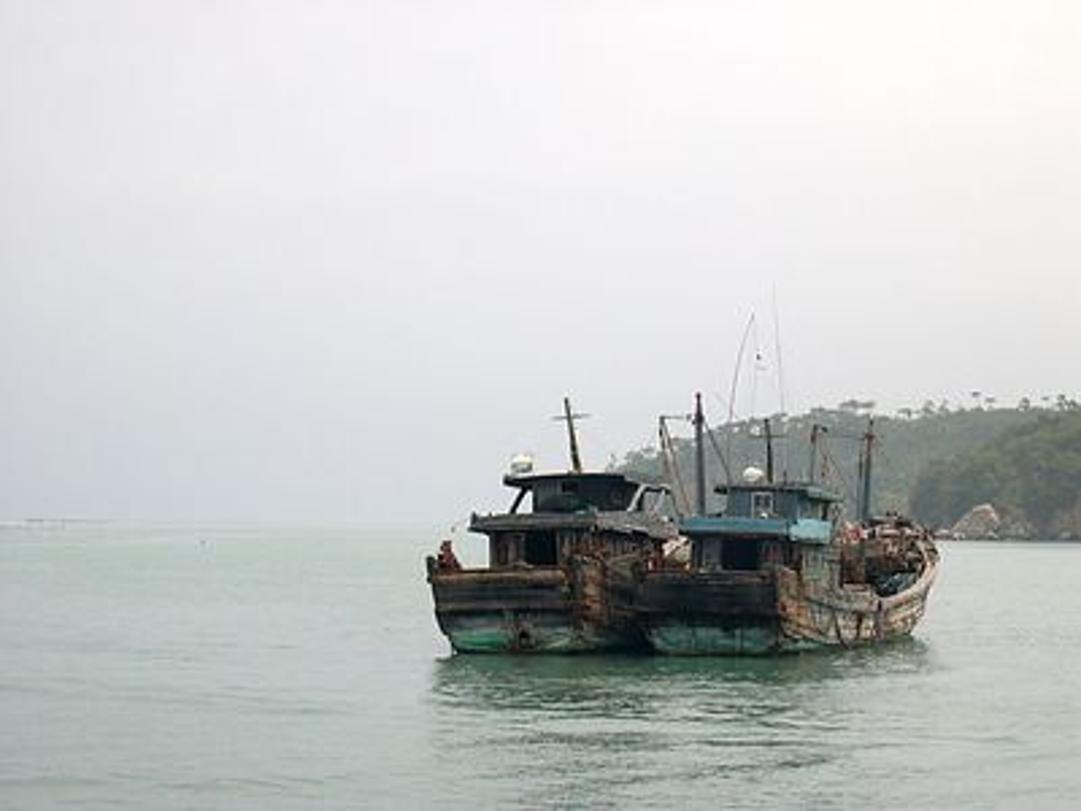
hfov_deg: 23.8
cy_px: 406
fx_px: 2561
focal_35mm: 82
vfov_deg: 18.0
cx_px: 540
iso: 100
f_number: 11.2
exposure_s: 1/140
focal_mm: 17.4
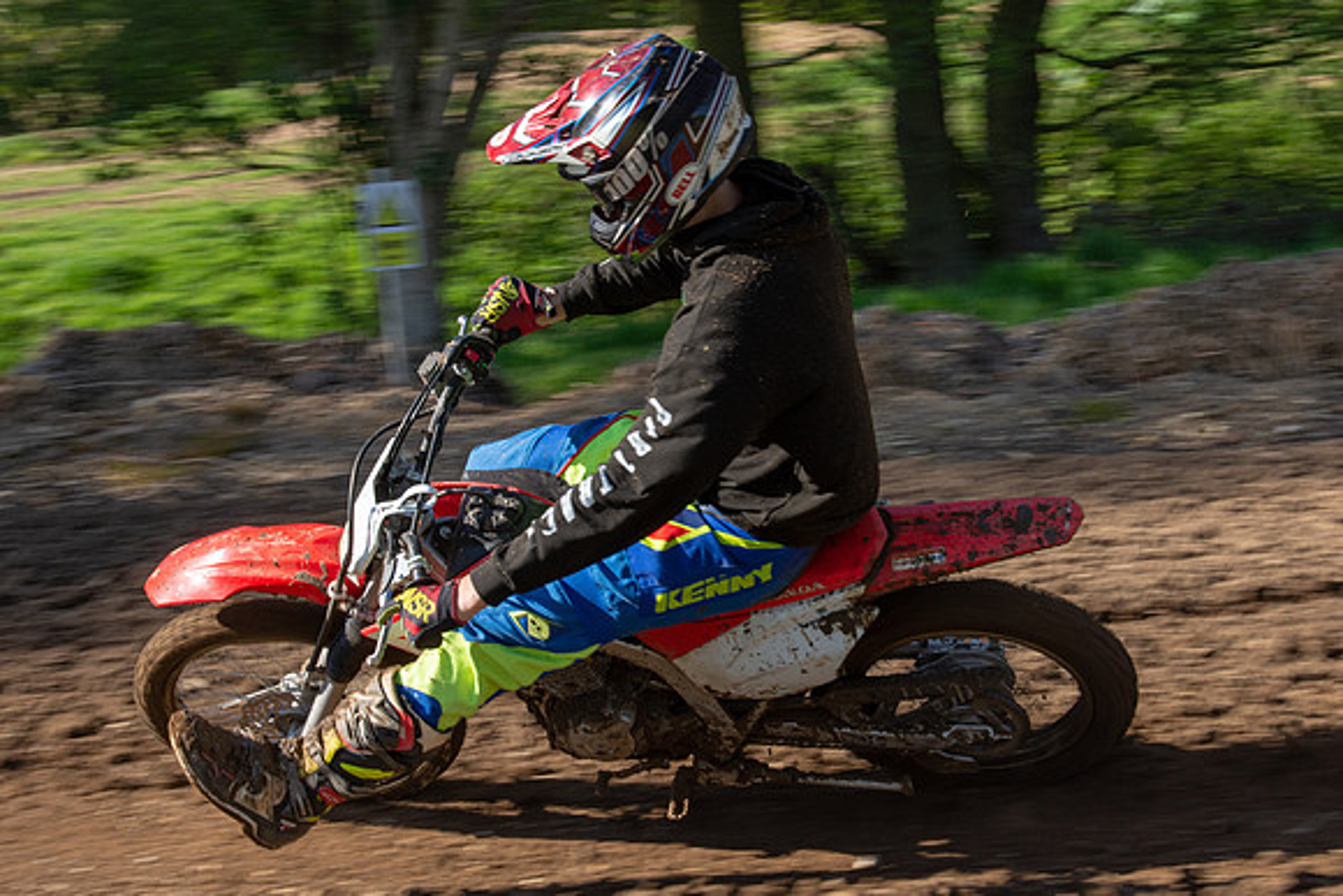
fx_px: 2722
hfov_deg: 27.7
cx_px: 731
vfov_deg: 18.7
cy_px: 442
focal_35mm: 73
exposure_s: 1/320
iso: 200
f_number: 8
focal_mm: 38
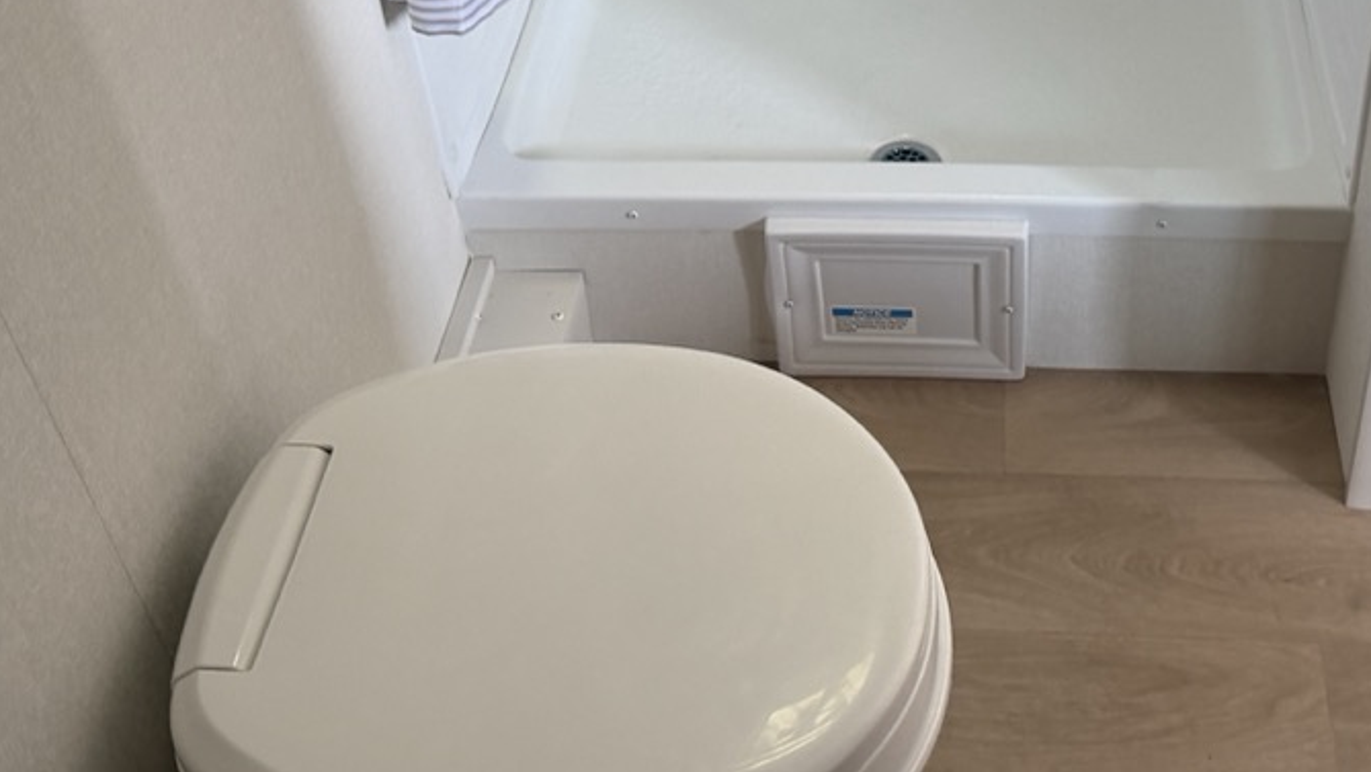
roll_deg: +0.6
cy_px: 104
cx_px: 891
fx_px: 1818
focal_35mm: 50
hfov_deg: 40.9
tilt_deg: -40.0
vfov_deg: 23.5
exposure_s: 1/60
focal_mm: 6.76
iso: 200
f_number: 1.78
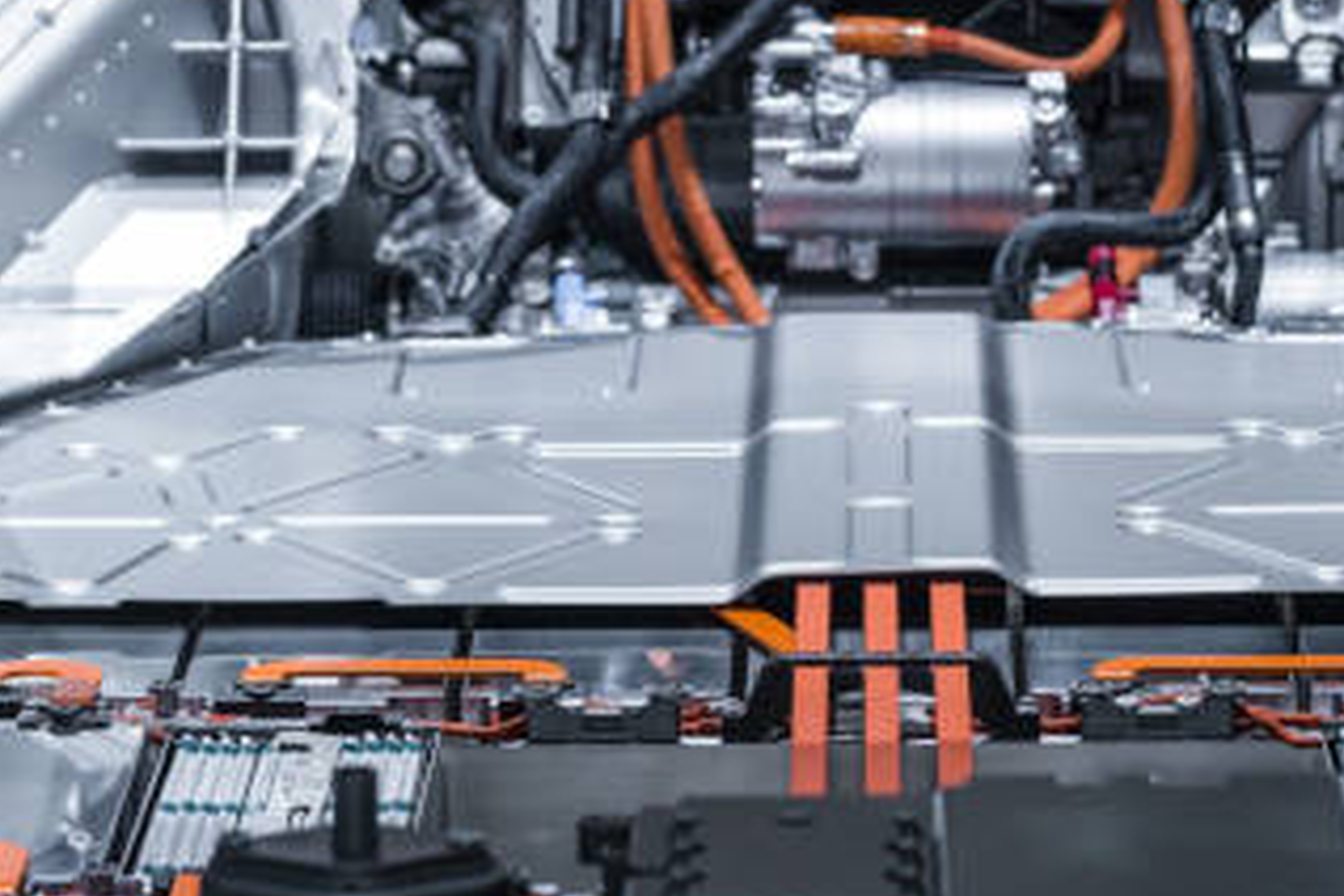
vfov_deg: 7.0
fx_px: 7279
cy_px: 431
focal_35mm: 195
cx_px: 877
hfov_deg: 10.5
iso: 560
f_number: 4.5
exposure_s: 1/200
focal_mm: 105
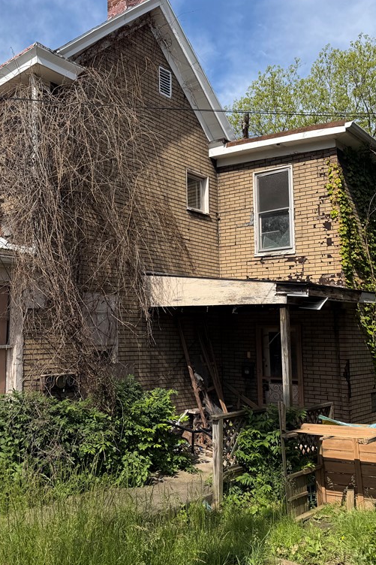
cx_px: 94
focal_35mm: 34
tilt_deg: +6.3
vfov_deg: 55.8
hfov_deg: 37.9
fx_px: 533
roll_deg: +1.3
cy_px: 278
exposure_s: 1/3759
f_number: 1.78
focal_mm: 6.76
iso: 80
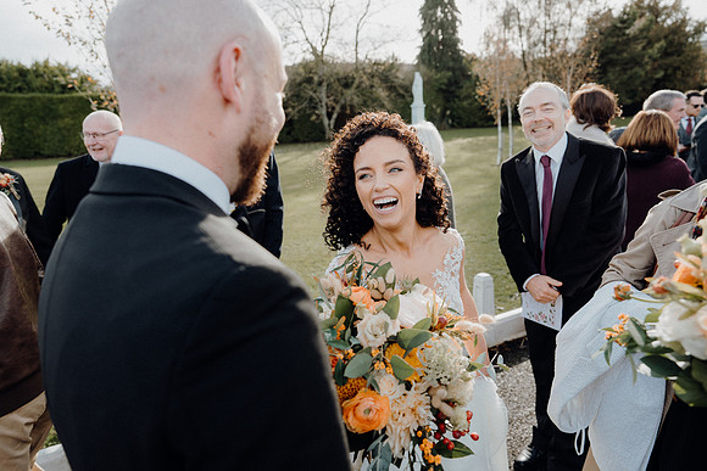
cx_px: 354
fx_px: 471
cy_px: 236
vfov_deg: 53.2
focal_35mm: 24
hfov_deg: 73.7
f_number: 3.5
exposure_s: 1/400
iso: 125
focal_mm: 24
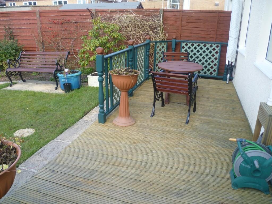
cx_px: 136
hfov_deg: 63.4
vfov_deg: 49.7
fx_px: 220
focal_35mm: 28
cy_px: 102
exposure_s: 1/160
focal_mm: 5
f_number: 2.8
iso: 80
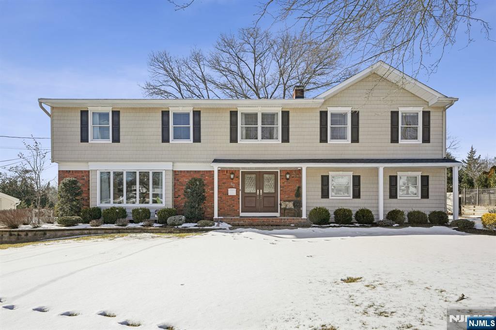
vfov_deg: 59.2
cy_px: 165
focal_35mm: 21
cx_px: 248
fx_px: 291
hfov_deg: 81.0
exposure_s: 1/400
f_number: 8
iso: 100
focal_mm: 21.1
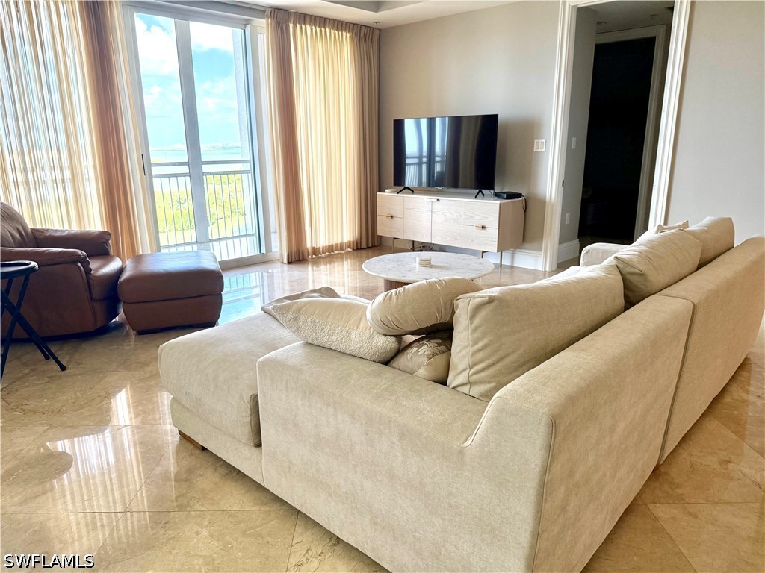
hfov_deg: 71.6
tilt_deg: -14.5
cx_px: 382
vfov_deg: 56.8
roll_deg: +0.6
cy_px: 286
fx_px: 530
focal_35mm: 24
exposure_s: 1/148
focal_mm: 6.76
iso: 200
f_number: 1.78
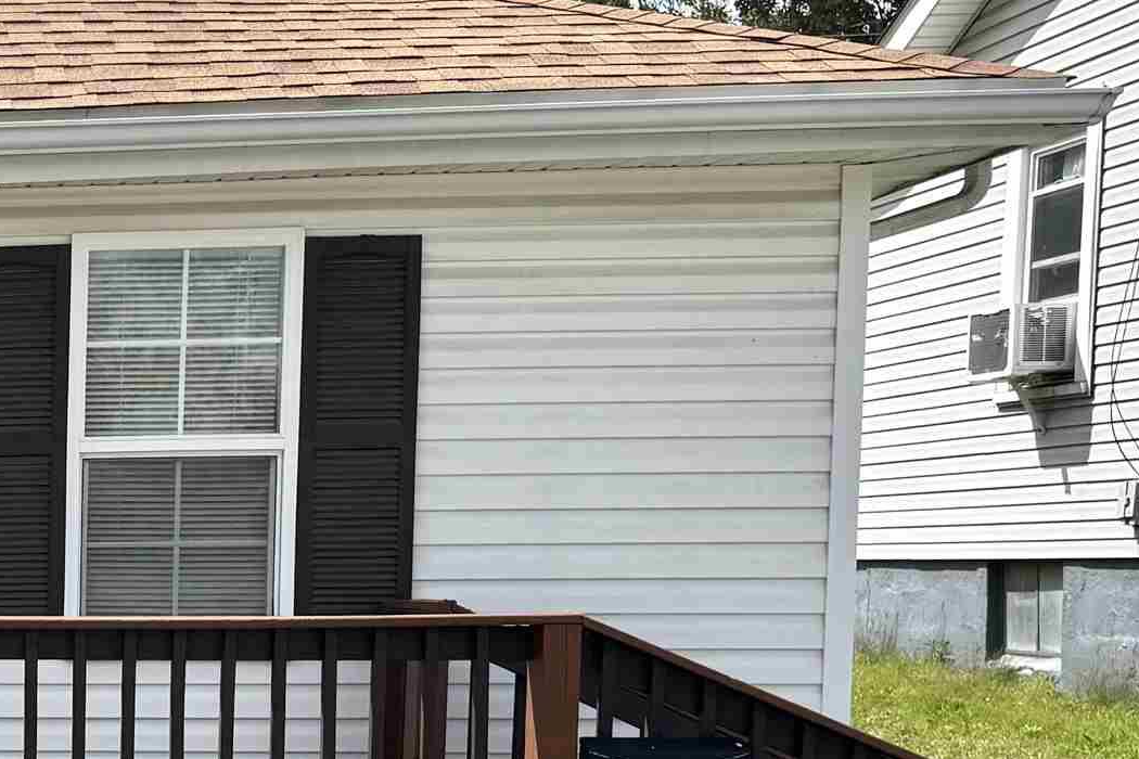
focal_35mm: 73
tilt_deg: -4.9
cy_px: 737
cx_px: -386
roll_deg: -0.8
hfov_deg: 23.9
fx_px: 2309
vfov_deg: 18.3
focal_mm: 6.76
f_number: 1.78
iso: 80
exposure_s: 1/4950
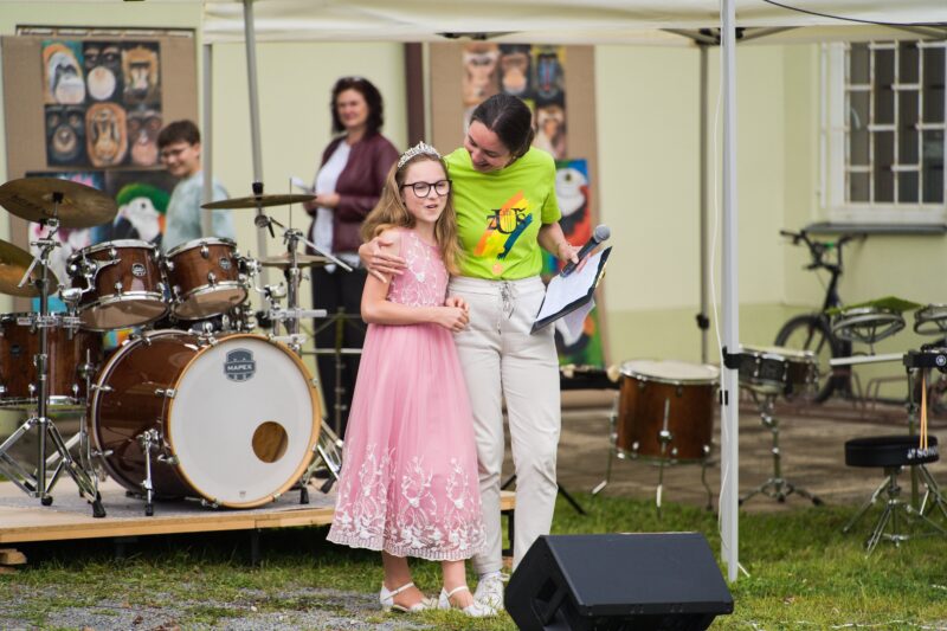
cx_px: 474
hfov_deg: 13.7
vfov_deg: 9.1
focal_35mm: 150
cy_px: 316
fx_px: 3945
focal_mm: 150
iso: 800
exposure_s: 1/3200
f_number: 2.8
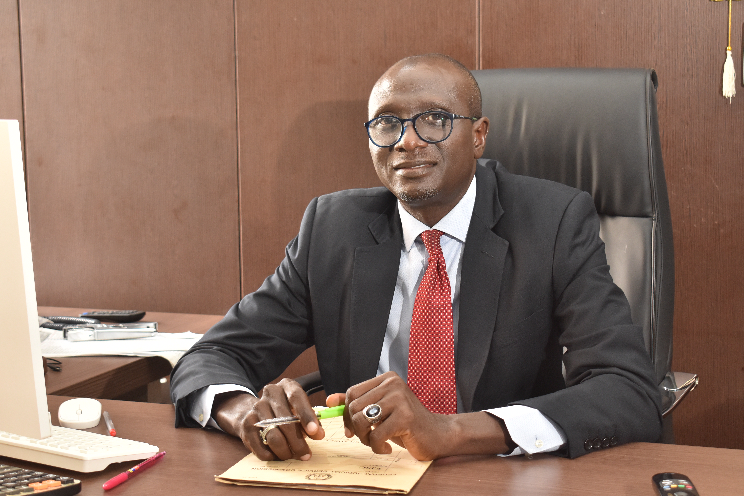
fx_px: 1426
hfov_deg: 29.2
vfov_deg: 19.7
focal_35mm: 69
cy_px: 248
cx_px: 372
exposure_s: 1/100
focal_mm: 46
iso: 1250
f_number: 5.3
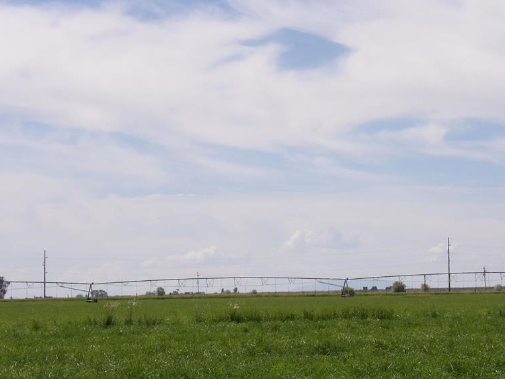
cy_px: 241
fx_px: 2029
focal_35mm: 139
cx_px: 294
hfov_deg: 14.2
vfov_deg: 10.7
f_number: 7.2
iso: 100
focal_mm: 18.2
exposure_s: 1/401
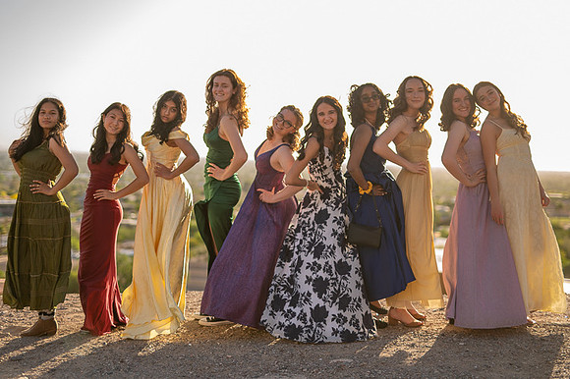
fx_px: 886
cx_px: 295
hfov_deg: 35.7
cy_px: 167
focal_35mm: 56
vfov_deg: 24.2
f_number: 1.4
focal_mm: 50
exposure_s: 1/2000
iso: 100
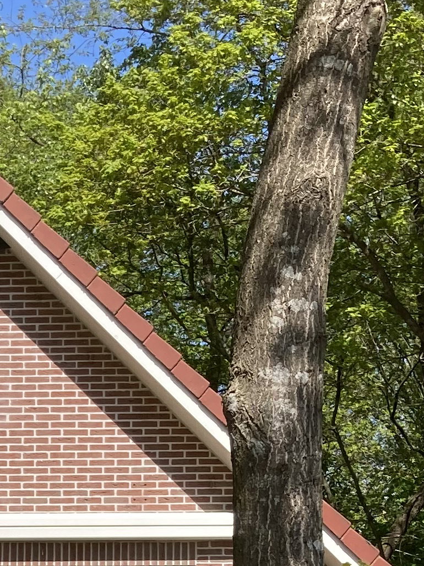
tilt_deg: +2.1
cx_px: -278
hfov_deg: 12.6
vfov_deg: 17.1
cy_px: 679
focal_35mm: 110
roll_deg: -1.1
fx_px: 1796
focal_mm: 3.99
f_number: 1.8
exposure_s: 1/1091
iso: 20
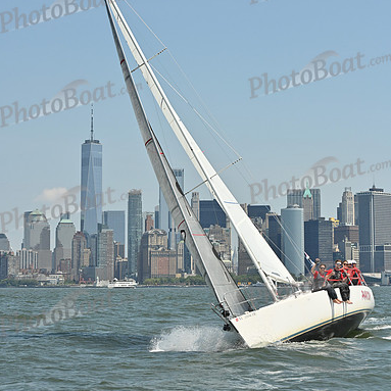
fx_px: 1150
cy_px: 140
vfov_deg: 19.3
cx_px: 196
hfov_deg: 19.3
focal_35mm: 90
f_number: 8
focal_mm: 70
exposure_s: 1/1250
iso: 320
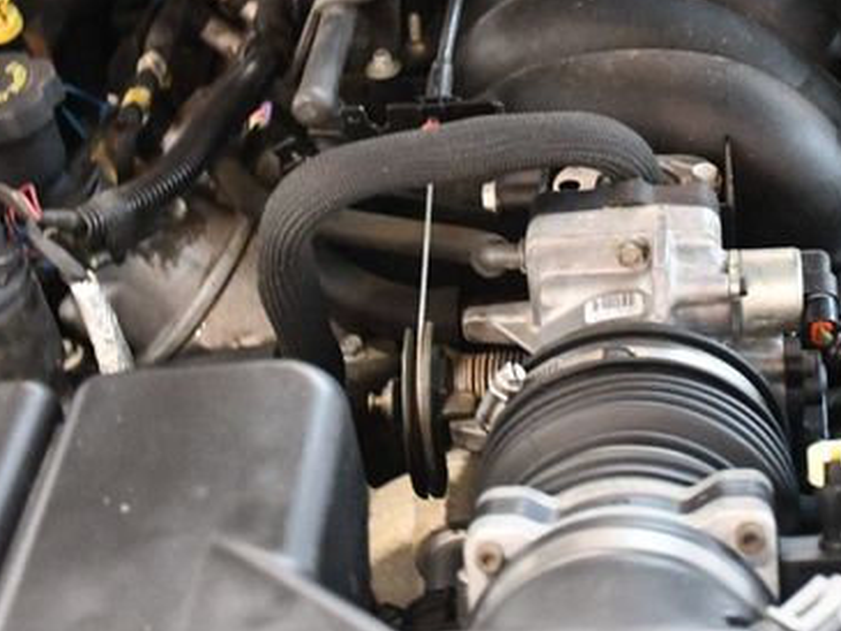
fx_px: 2090
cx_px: 597
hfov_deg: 22.6
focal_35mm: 86
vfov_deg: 17.1
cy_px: 150
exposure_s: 1/40
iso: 12800
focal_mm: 34
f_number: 4.2
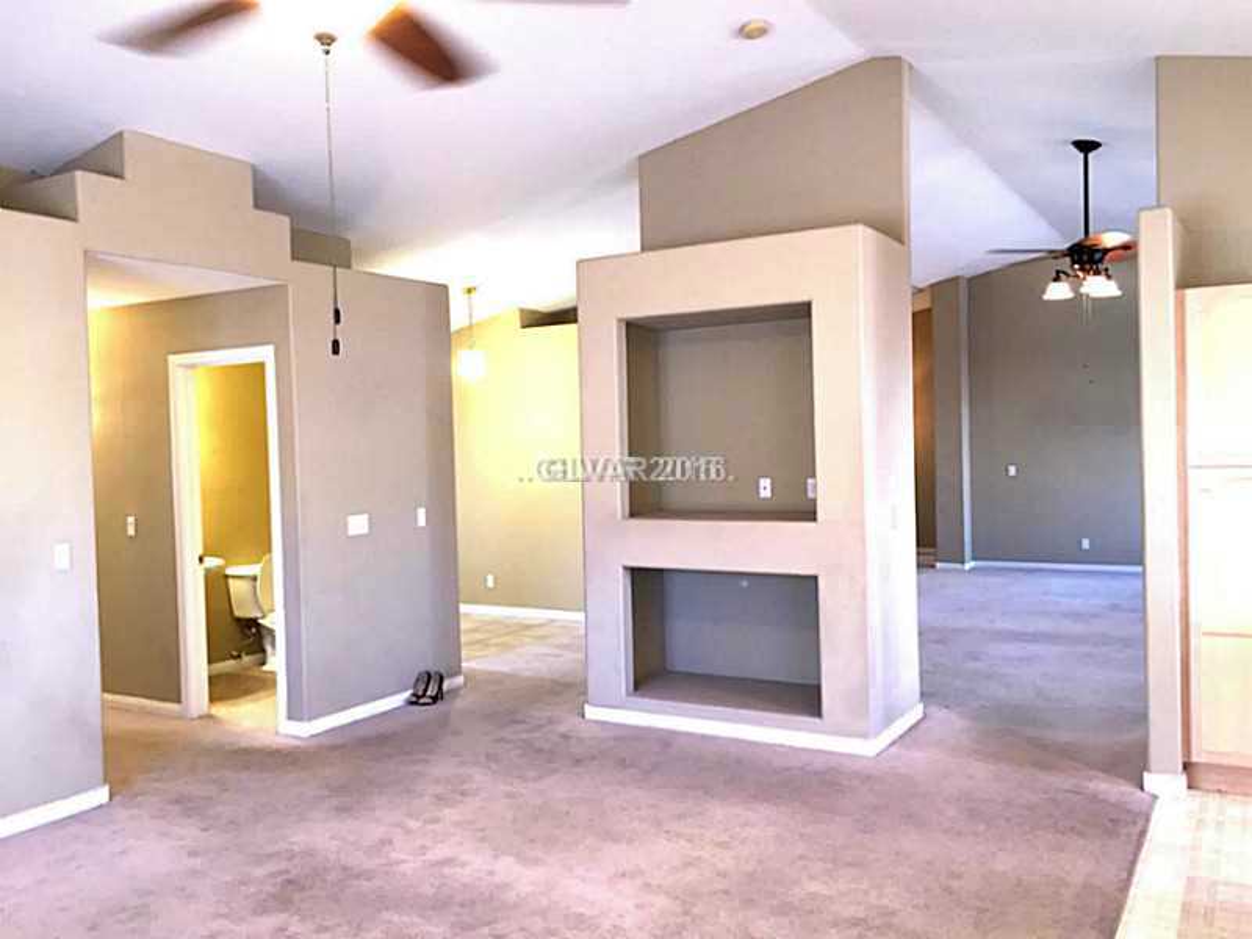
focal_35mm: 29
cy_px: 470
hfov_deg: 61.7
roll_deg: +1.2
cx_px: 626
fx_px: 1049
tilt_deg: -2.9
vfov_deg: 48.2
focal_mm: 4.15
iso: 125
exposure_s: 1/30
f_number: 2.2
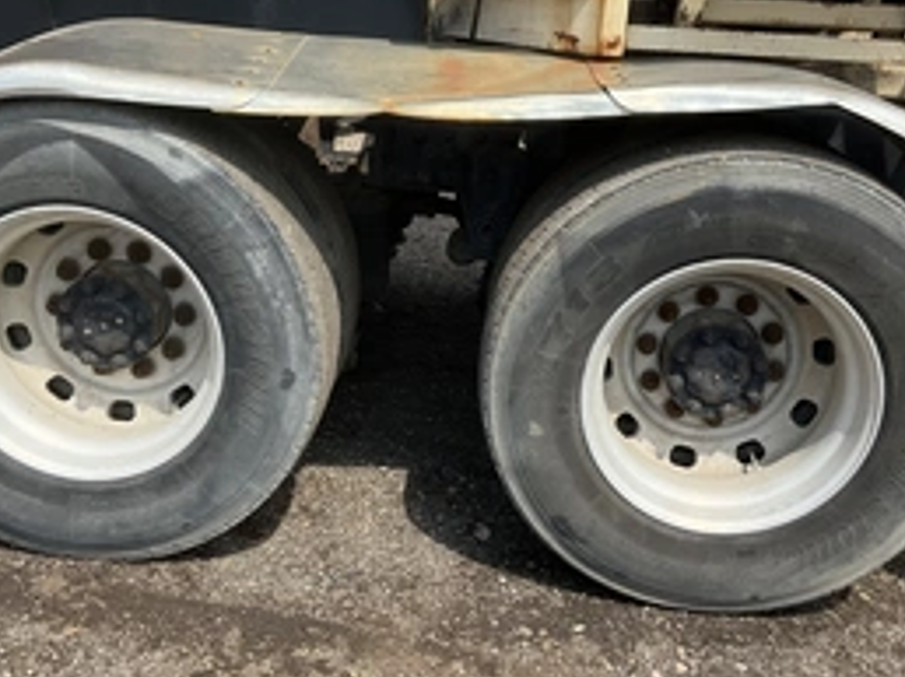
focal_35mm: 45
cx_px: 460
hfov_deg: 42.1
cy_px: 333
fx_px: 1175
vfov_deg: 32.1
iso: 25
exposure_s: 1/1279
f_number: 1.8
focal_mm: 3
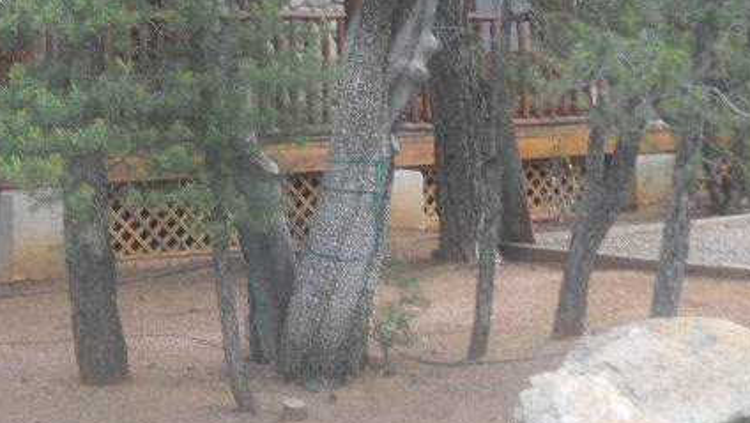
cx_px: 249
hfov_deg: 23.1
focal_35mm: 92
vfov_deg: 12.8
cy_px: -119
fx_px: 1831
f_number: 3.6
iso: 80
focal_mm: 6.3
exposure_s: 1/36.4
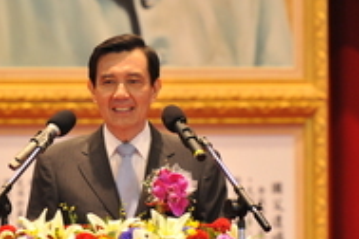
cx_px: 125
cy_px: 104
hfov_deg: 3.0
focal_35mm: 698
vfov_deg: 2.0
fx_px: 6960
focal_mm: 330
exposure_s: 1/80
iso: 1600
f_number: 5.6
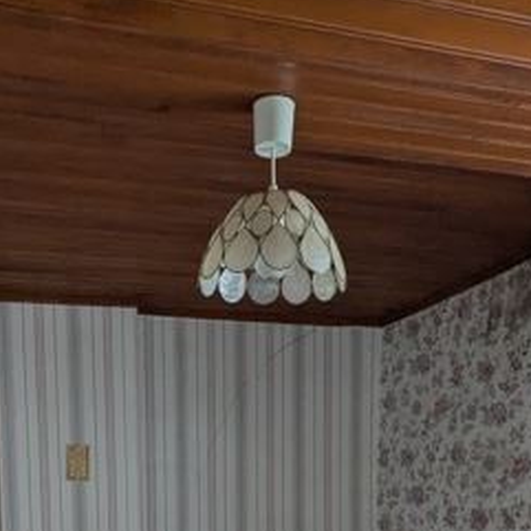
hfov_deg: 35.9
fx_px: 816
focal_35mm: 47
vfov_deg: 30.9
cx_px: 207
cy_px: 626
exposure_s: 1/100
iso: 166
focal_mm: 2.35
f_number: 2.2
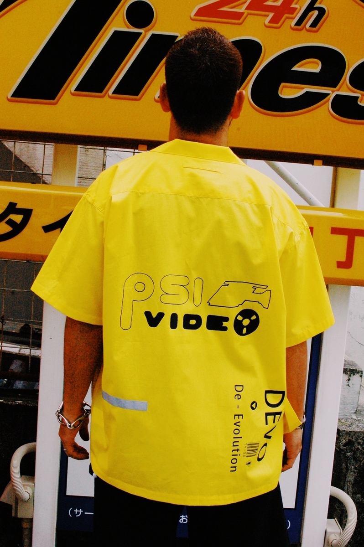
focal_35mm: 52
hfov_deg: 25.7
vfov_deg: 37.9
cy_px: 274
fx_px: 798
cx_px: 182
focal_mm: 35
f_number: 16
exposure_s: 1/1000
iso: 800
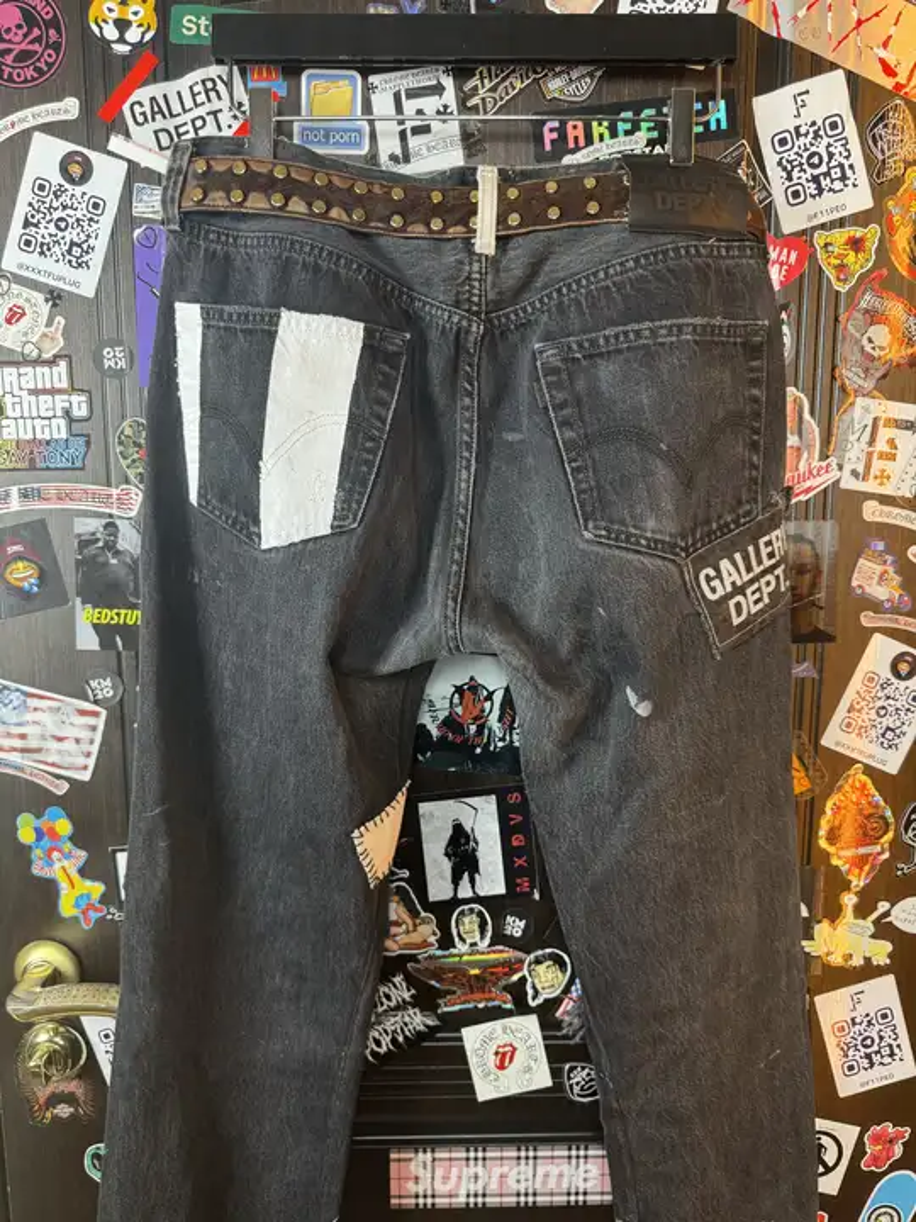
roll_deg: -1.0
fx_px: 847
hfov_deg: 56.8
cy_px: 611
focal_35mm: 24
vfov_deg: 71.6
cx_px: 458
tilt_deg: -7.5
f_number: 1.78
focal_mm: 6.76
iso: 200
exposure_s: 1/50
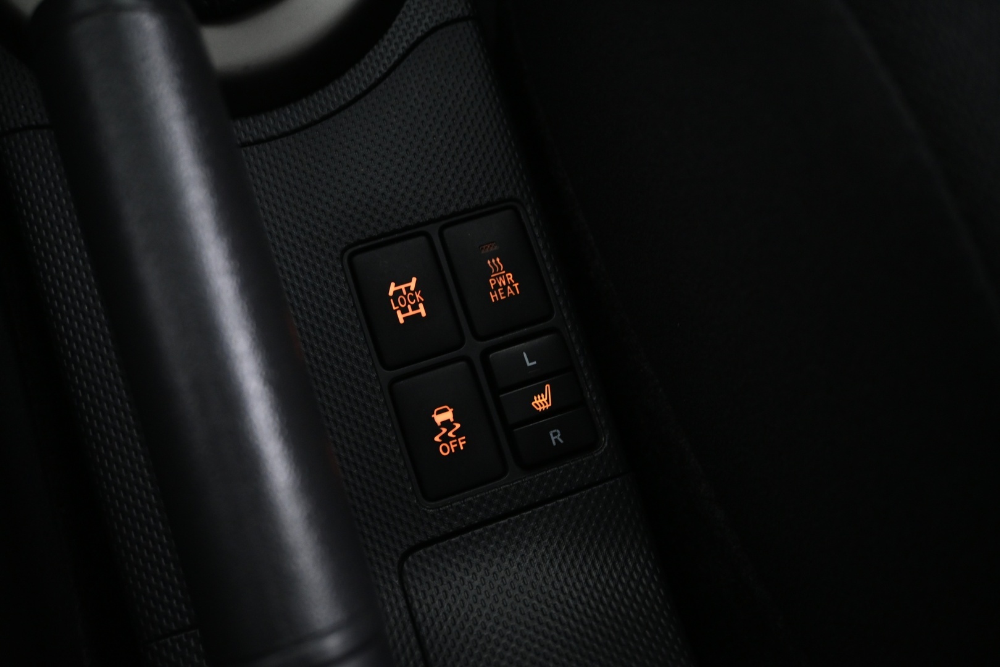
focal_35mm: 31
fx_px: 854
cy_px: 334
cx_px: 500
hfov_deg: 60.7
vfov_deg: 42.6
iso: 1600
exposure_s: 1/5
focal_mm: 20.5
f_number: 3.8
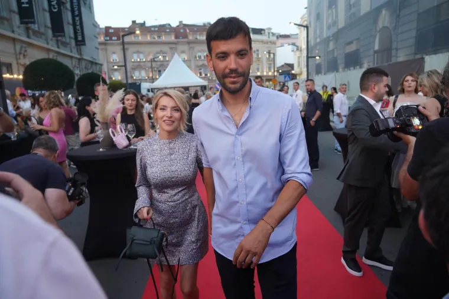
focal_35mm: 24
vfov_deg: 53.2
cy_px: 150
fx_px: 299
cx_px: 224
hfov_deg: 73.7
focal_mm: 24
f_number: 4
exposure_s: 1/250
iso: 4000
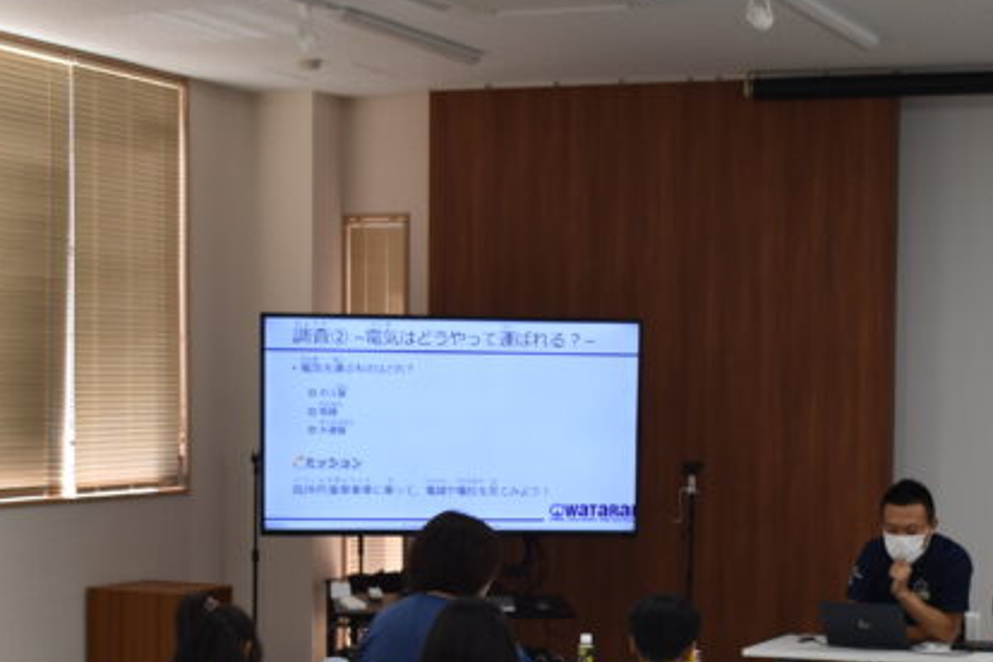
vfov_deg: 15.9
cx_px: 657
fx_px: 2351
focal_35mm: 85
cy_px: 555
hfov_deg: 23.7
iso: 250
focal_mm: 23
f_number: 3.8
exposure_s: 1/100
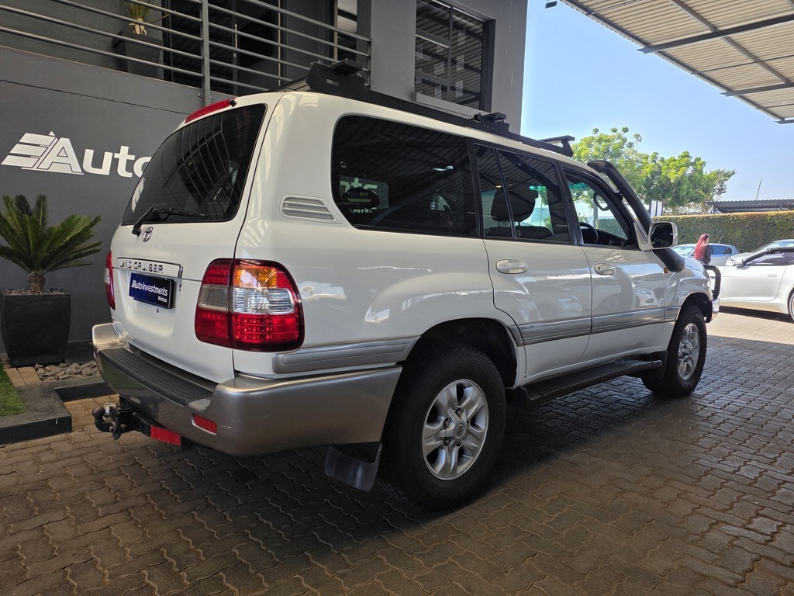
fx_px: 528
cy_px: 298
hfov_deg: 73.9
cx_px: 397
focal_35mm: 23
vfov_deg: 58.9
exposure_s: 1/359
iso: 32
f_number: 1.7
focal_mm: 6.25
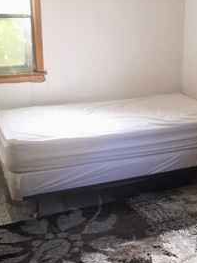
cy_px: 91
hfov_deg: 27.2
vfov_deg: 35.9
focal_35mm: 53
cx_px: 144
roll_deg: +0.6
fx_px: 402
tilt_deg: -12.9
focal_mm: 4.15
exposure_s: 1/30
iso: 100
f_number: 2.2
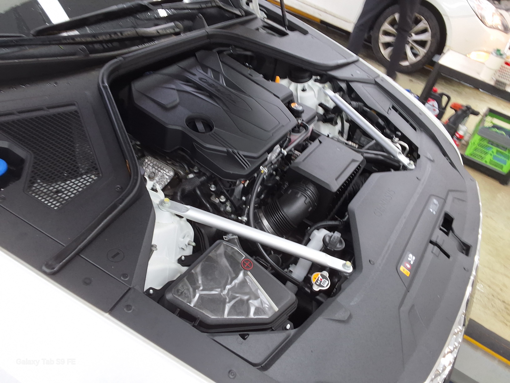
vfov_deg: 49.7
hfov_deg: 63.4
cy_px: 192
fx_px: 413
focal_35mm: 28
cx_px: 255
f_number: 1.9
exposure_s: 1/40
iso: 50
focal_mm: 2.91
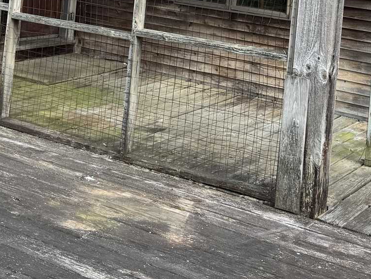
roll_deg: -4.7
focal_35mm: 73
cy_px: -93
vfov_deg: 18.6
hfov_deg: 26.7
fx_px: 783
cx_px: 170
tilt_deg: +1.7
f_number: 1.78
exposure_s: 1/782
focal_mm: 6.76
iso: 80
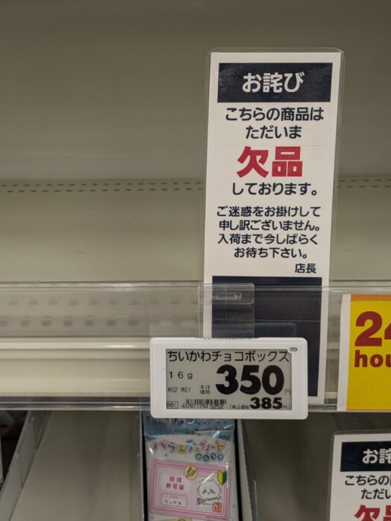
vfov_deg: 49.8
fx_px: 557
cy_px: 207
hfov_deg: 38.2
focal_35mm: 37
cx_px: 124
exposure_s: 1/50
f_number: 1.89
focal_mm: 5.43
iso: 78
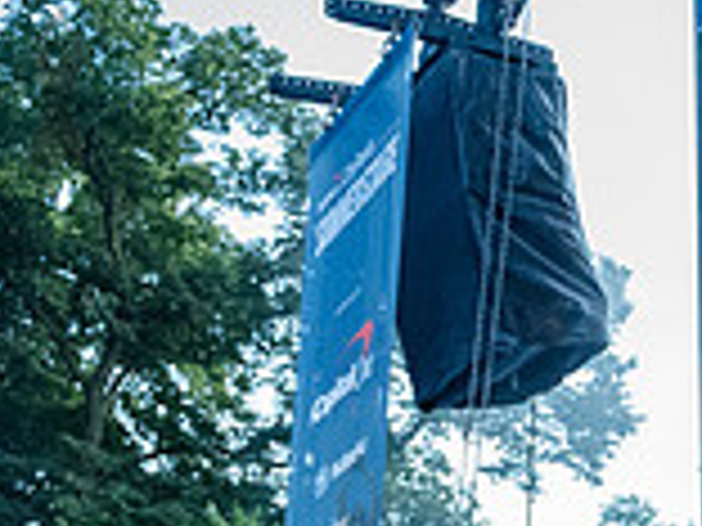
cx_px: 1128
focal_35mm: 100
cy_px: 692
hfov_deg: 17.2
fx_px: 2028
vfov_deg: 14.2
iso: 4000
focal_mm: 24
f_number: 4.5
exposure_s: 1/320
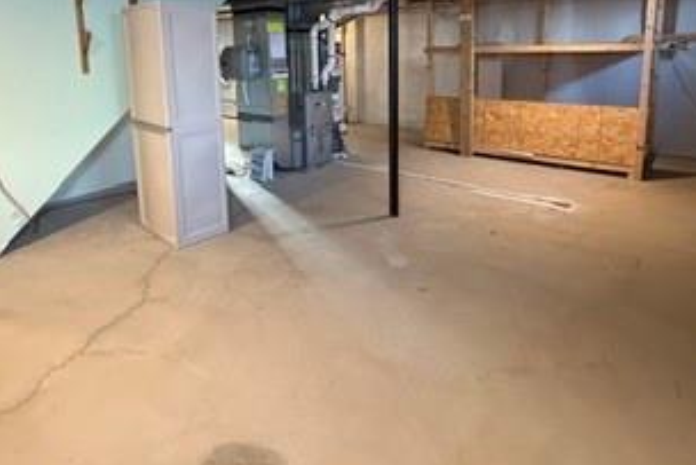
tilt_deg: -8.6
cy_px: 115
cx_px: 325
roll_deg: +1.6
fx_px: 445
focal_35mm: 23
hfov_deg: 76.0
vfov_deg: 52.6
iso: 640
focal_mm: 2.22
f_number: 2.2
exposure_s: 1/60
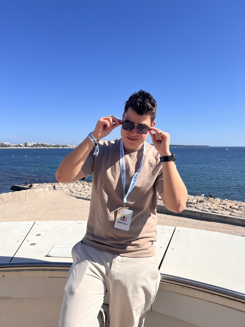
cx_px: 122
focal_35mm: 26
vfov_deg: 67.3
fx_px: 245
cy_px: 164
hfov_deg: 53.1
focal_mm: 5.7
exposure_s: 1/5587
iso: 50
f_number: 1.5
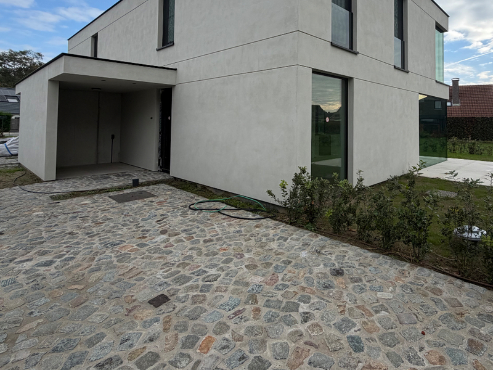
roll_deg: +0.1
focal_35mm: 21
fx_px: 299
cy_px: 112
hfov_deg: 77.9
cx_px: 301
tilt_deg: +2.2
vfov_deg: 61.3
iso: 32
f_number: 2.2
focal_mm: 2.22
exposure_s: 1/770
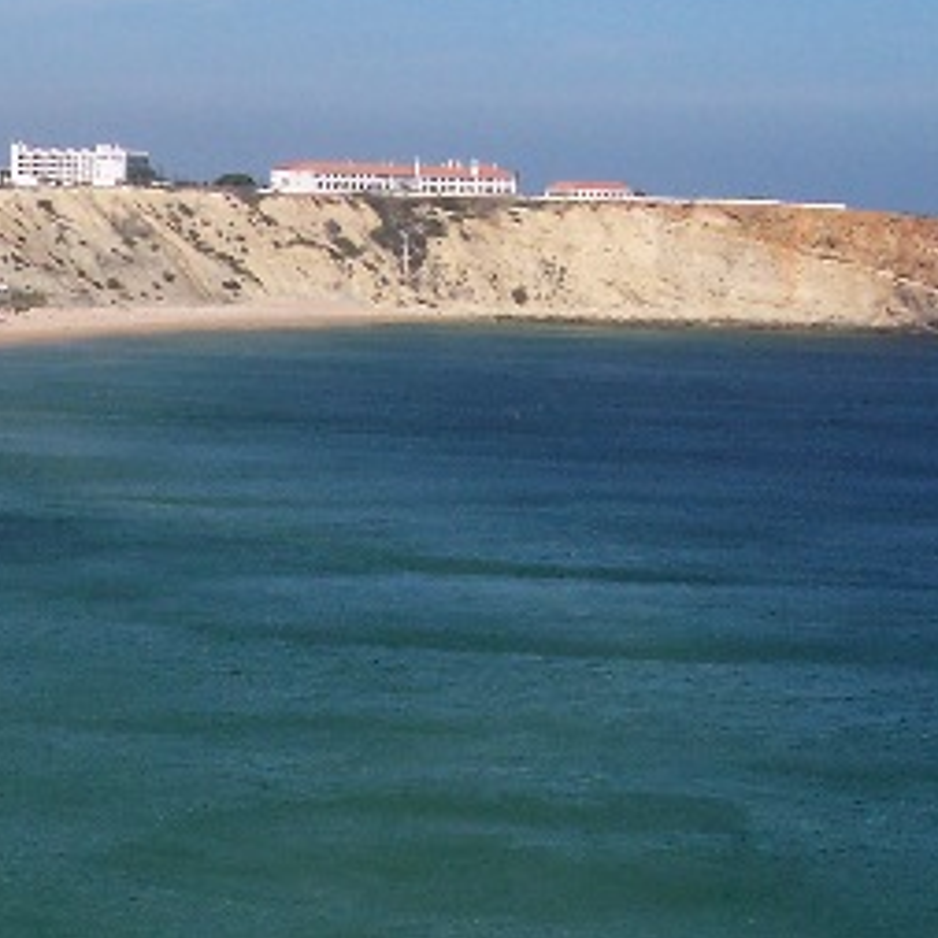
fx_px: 3250
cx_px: -145
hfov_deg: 15.9
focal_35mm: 106
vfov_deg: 16.4
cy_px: 523
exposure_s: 1/1000
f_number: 4.8
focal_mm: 8
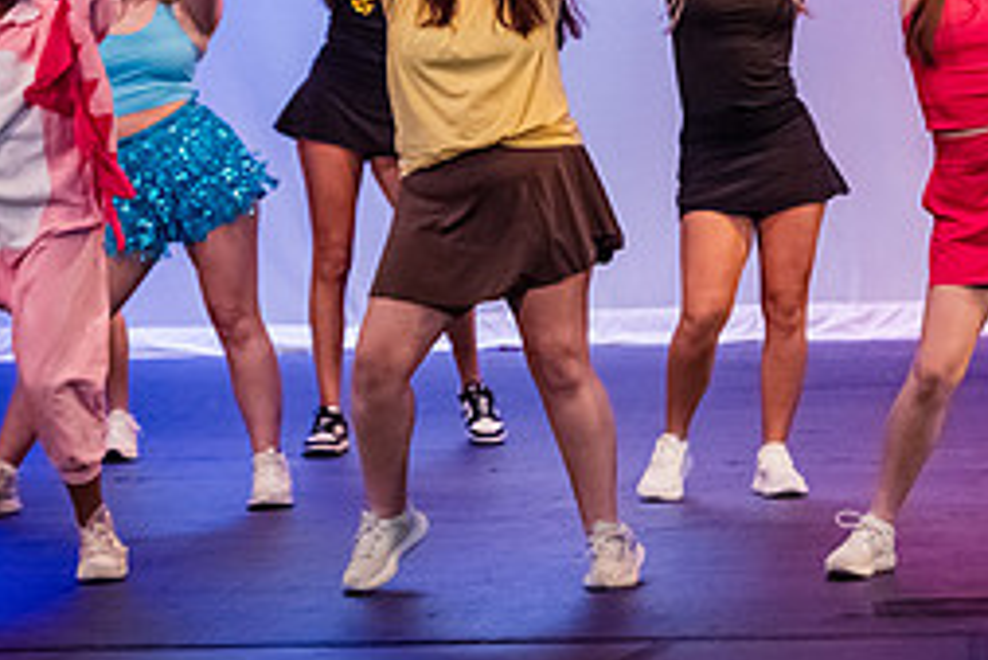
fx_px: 6920
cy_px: -6
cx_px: 972
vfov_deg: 5.4
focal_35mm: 252
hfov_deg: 8.1
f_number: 3.2
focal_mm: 110
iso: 4000
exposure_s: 1/320
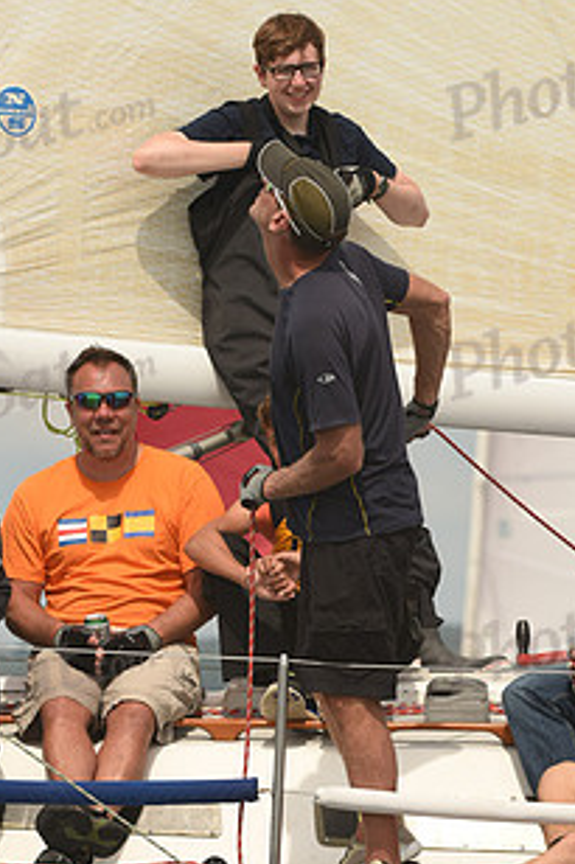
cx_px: 302
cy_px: 513
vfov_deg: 5.5
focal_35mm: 377
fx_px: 9042
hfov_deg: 3.6
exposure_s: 1/1000
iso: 250
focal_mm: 200
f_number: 6.3
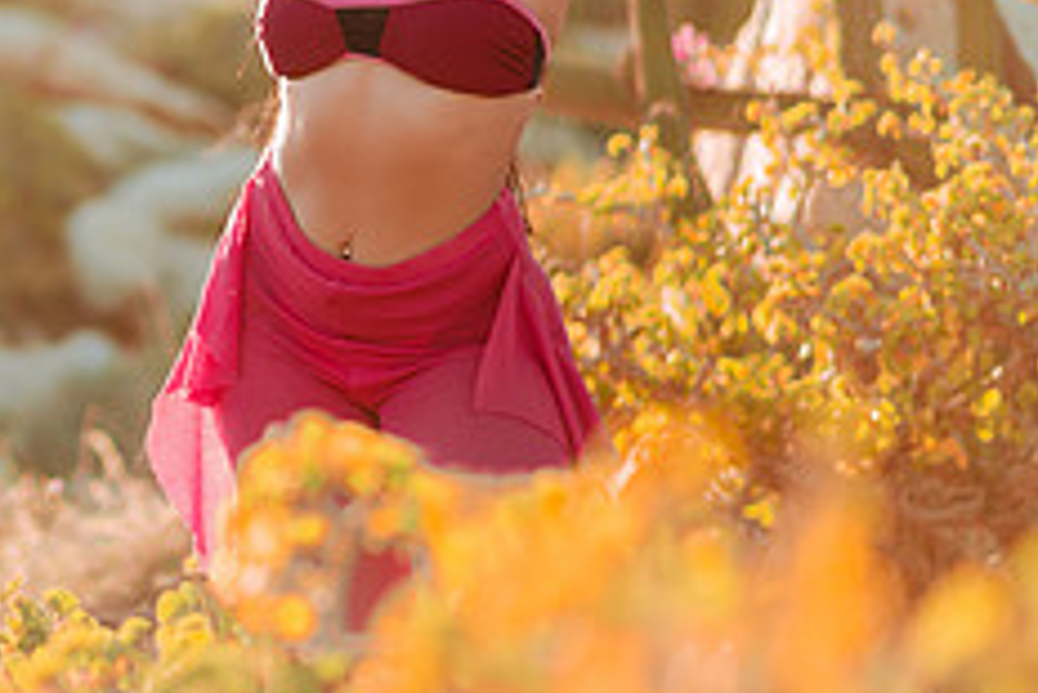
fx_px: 4183
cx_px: -255
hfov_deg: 13.7
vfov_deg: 9.5
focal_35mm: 145
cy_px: 159
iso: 50
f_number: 1.8
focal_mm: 58
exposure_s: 1/1250
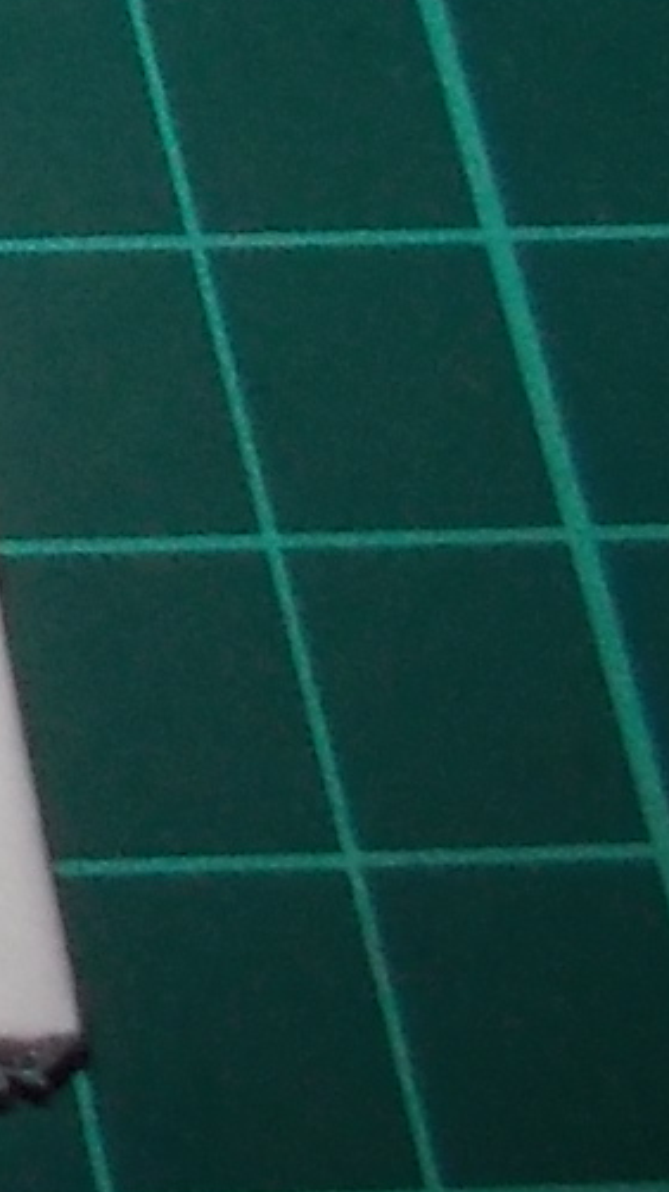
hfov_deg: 6.7
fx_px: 4514
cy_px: -406
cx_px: -1981
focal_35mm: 143
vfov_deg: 14.3
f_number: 3.3
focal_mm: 4.1
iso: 200
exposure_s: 1/30
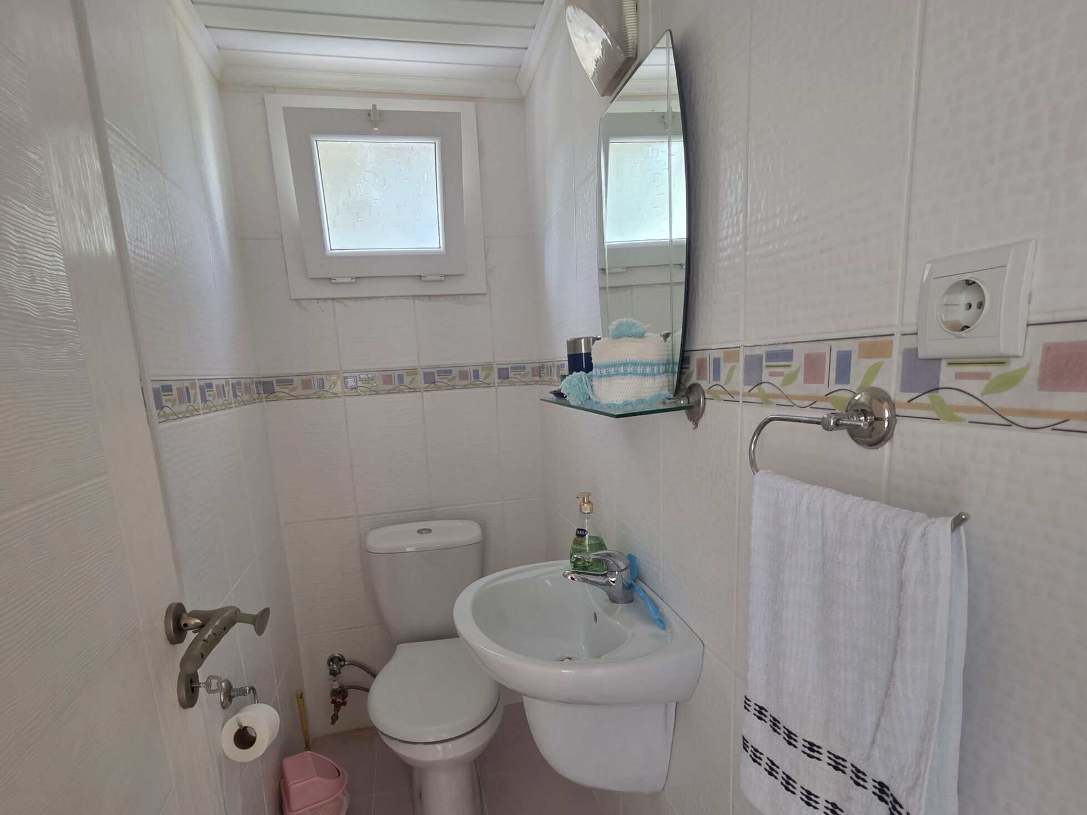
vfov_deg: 74.0
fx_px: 534
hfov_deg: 91.0
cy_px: 486
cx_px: 515
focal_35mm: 17
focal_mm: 2.2
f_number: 1.9
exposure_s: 1/50
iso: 200
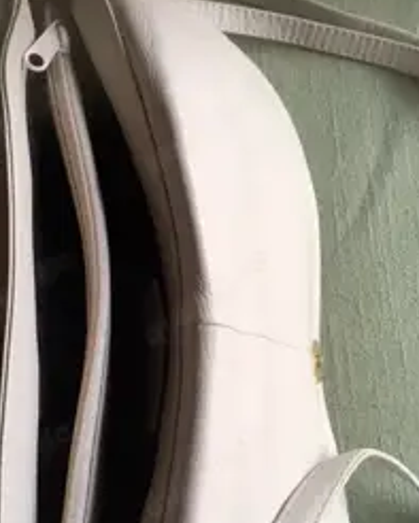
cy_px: 300
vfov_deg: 40.2
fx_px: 713
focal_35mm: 46
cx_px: 183
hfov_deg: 32.7
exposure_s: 1/33
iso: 40
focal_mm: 4.15
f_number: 2.2
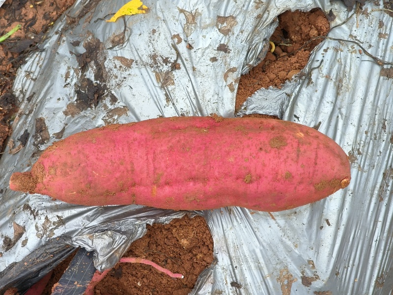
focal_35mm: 52
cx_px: 196
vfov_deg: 28.0
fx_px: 590
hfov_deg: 36.8
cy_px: 148
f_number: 2
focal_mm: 7.08
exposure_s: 1/307
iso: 50
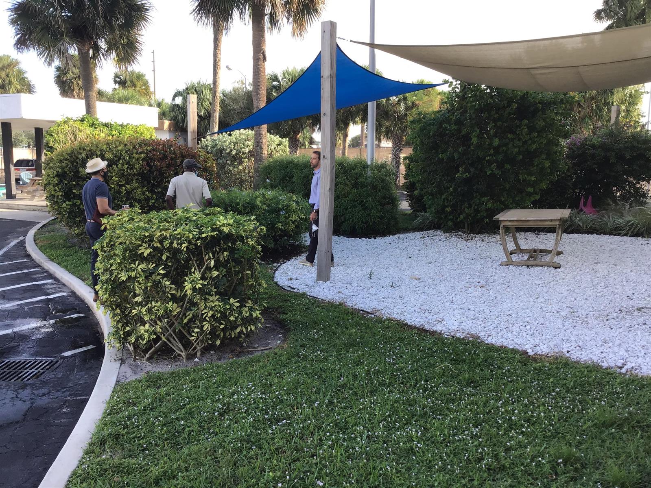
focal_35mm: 31
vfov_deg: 45.4
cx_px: 326
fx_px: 583
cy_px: 244
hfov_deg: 58.4
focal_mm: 3.3
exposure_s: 1/218
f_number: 2.4
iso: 25
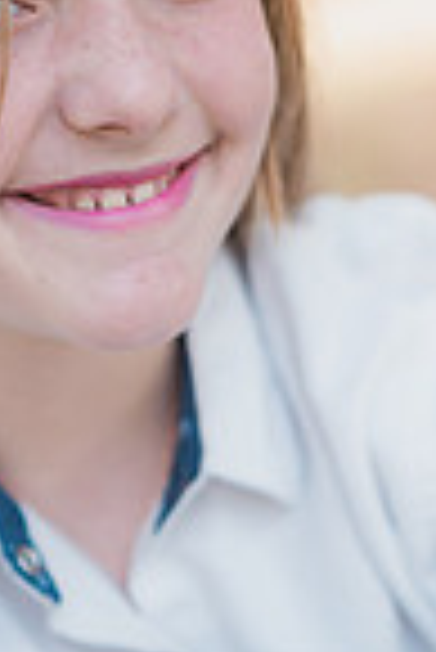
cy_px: 432
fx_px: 2809
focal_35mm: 155
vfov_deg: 13.2
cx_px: 153
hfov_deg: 8.9
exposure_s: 1/2000
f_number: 1.4
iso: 250
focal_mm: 50
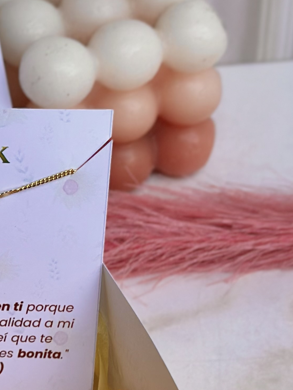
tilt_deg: -45.9
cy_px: 248
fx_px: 1478
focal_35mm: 131
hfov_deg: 11.1
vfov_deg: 15.0
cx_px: -71
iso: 80
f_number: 1.78
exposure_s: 1/1667
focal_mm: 6.86
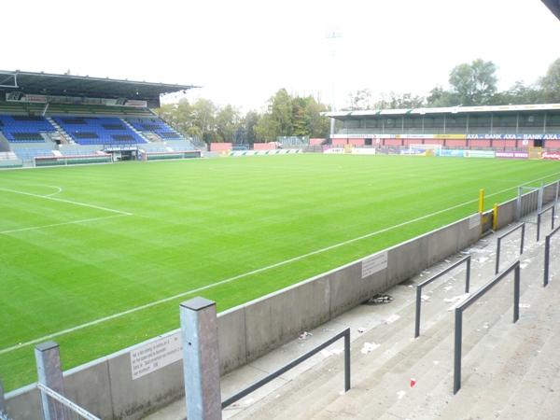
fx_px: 453
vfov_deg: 49.7
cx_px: 280
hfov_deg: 63.4
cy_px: 210
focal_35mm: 28
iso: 100
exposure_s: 1/60
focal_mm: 4.6
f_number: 2.8
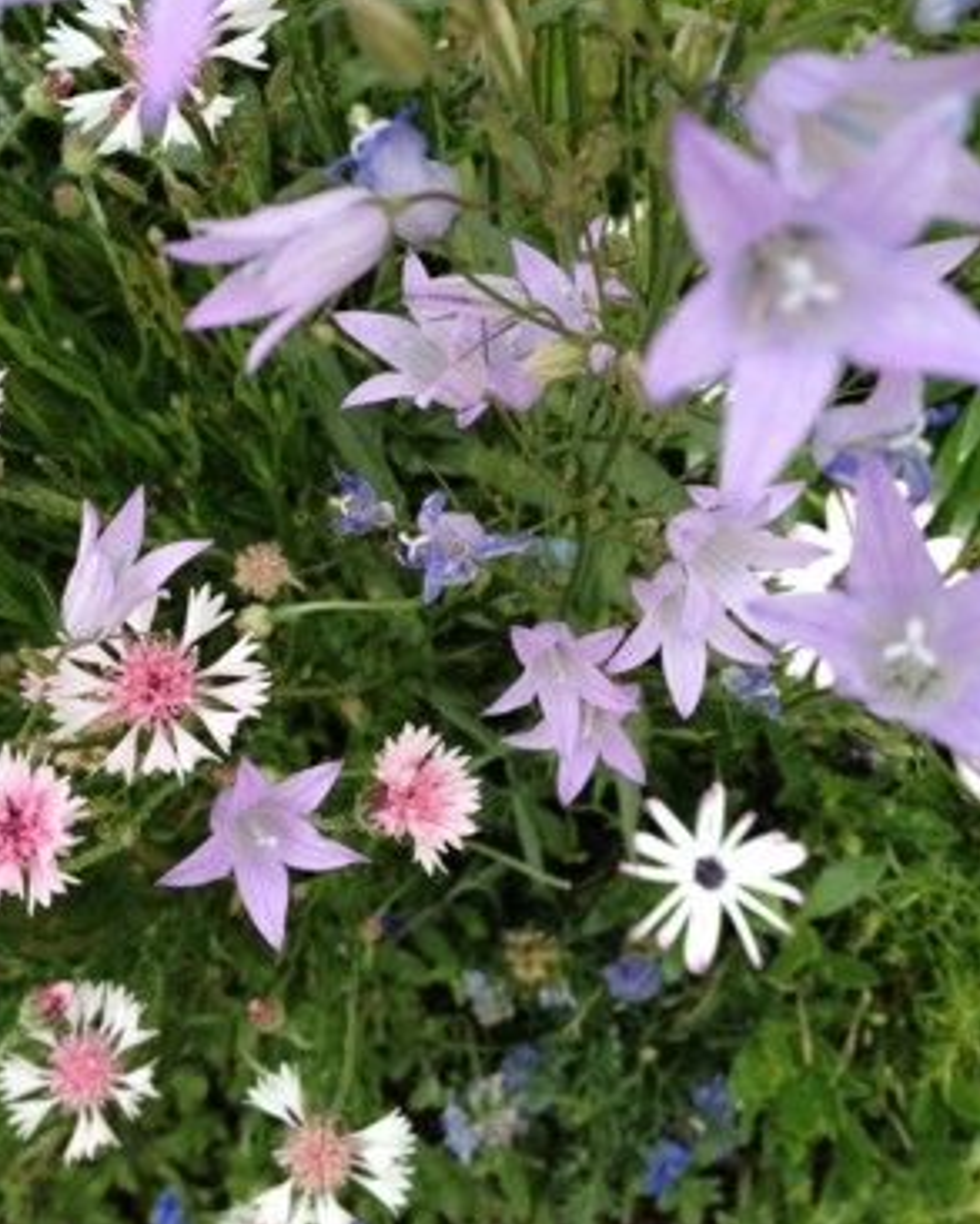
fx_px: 1522
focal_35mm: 42
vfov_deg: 43.8
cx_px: 425
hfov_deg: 35.6
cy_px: 599
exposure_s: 1/386
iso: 64
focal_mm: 4.28
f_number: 2.4
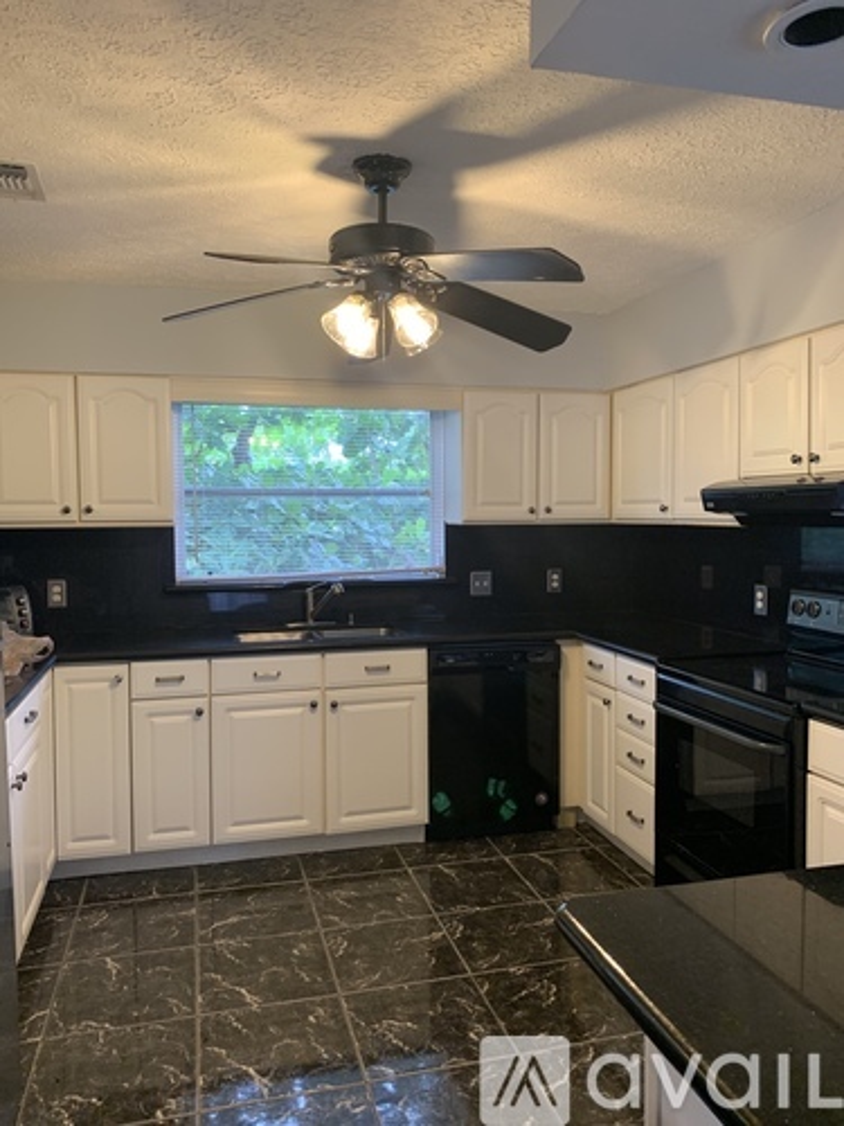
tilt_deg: -1.4
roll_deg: +1.0
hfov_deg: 53.1
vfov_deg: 67.3
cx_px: 422
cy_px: 563
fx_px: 845
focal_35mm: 26
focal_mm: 4.25
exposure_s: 1/60
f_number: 1.8
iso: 160
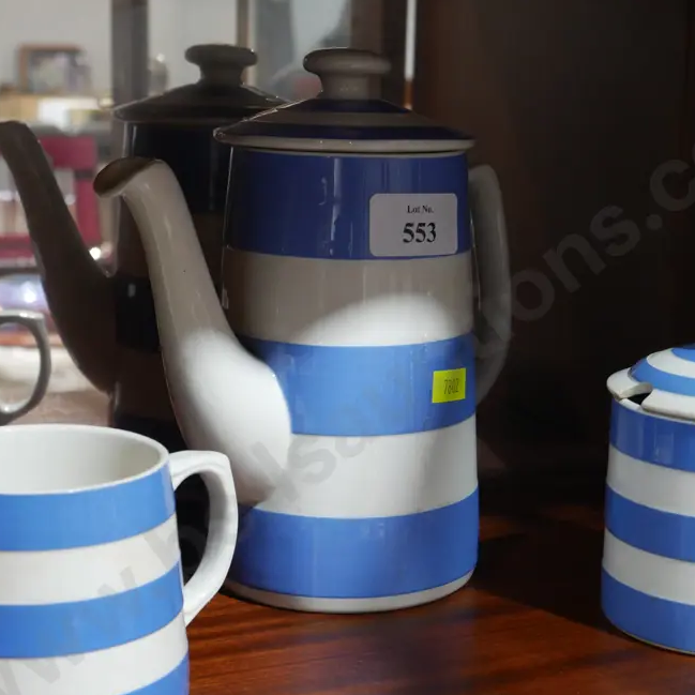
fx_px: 1522
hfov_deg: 25.7
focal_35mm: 67
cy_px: 390
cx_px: 401
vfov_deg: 25.7
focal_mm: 24
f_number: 5.6
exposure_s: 1/60
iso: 1250
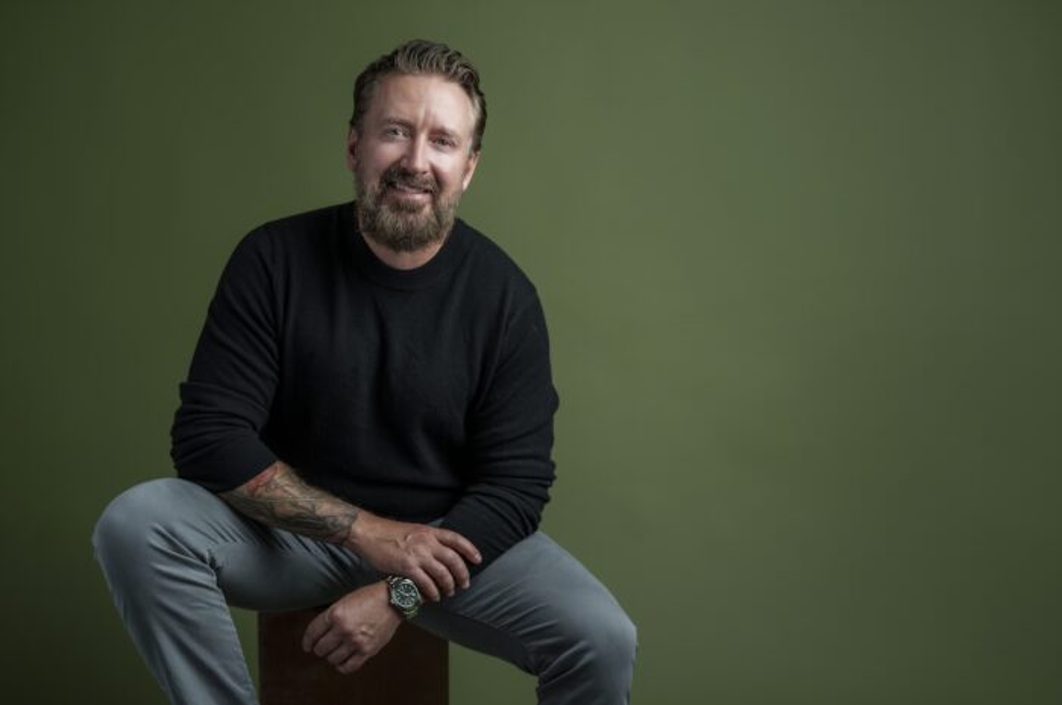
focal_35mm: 50
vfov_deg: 26.9
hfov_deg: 39.6
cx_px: 531
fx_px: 1473
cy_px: 352
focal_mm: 50
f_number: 2.2
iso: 200
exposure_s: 1/320
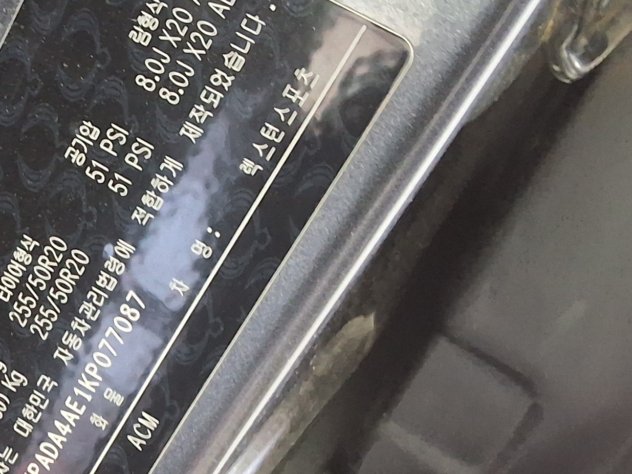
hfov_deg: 24.0
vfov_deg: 19.7
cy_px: 358
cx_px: -123
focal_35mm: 74
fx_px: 1351
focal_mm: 2.91
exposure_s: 1/30
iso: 200
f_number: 1.9
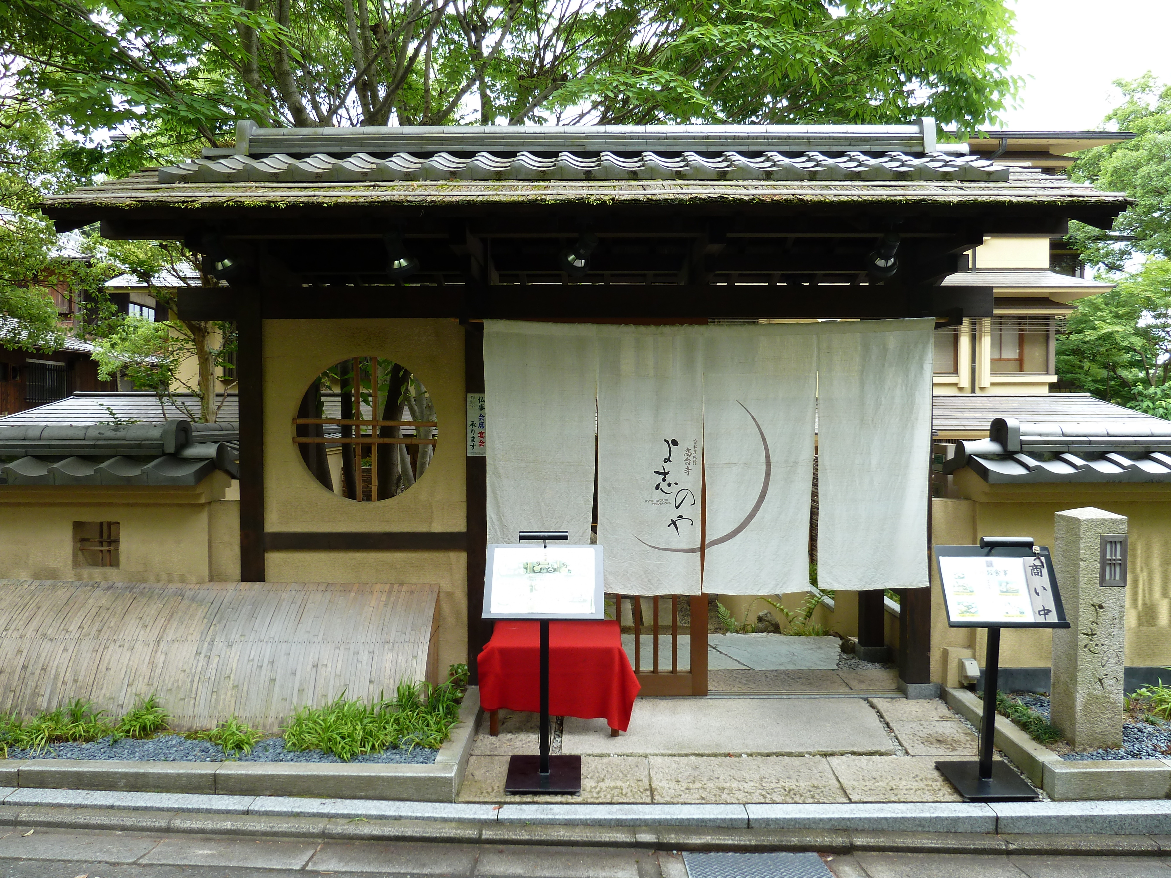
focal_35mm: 25
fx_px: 846
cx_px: 586
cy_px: 439
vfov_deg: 54.9
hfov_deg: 69.4
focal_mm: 4.1
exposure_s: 1/60
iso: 80
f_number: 3.3
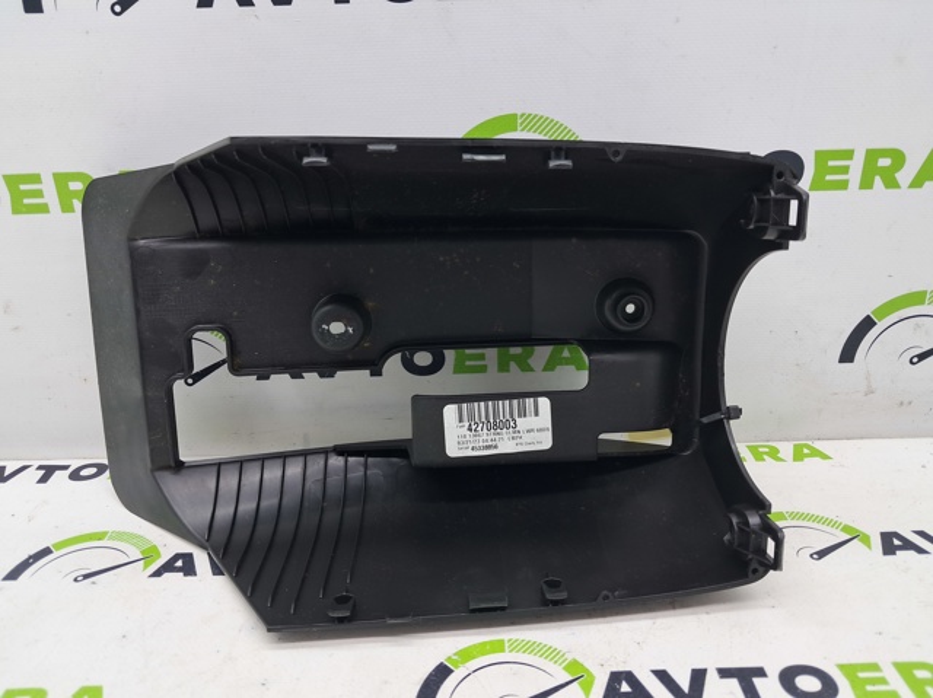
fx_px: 727
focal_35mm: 27
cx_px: 466
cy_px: 349
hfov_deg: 65.4
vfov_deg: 51.3
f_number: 1.8
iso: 50
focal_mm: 4
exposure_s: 1/50
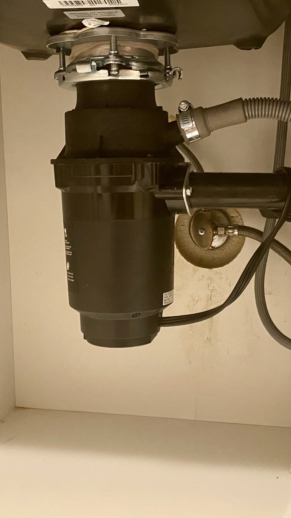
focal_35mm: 44
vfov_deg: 46.4
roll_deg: +0.3
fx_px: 604
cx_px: 167
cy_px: 249
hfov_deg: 27.1
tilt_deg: -9.4
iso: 640
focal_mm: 4.25
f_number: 1.8
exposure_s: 1/30
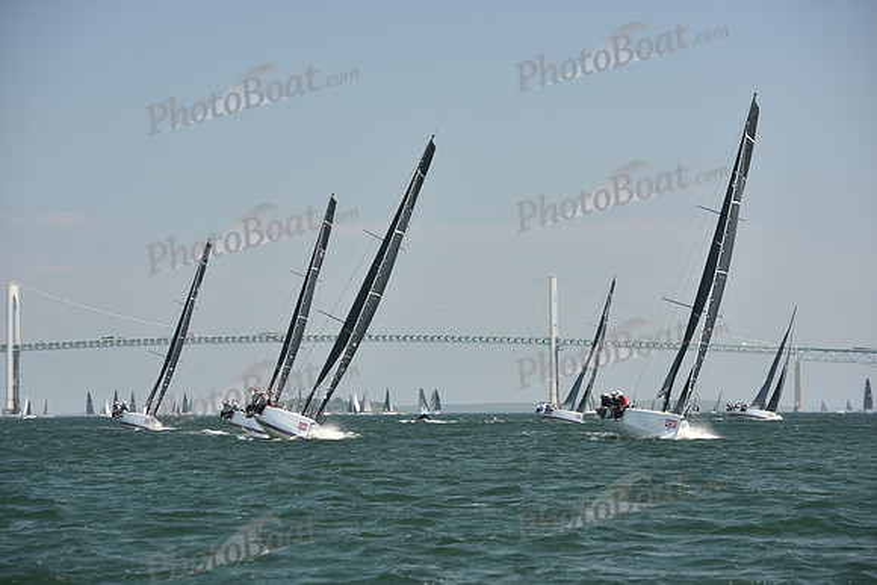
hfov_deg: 18.6
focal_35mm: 110
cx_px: 438
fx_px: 2680
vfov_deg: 12.5
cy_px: 292
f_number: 4.5
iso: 250
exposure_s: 1/640
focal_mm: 110
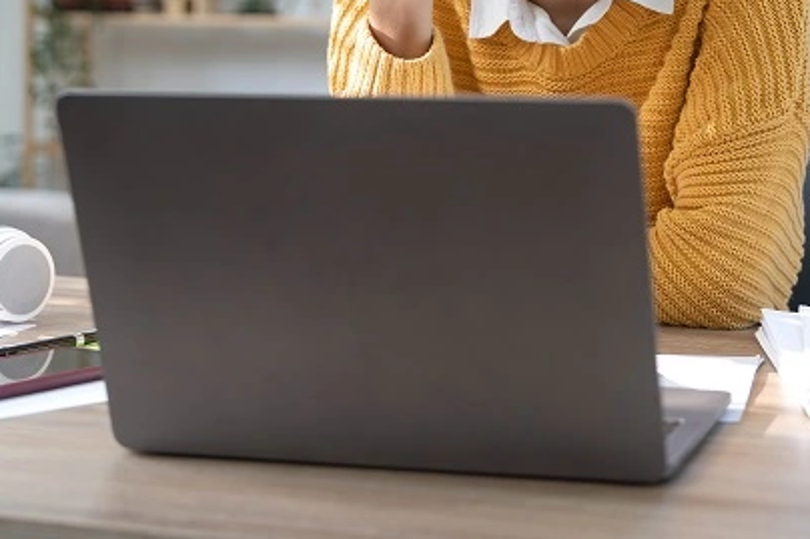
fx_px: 2137
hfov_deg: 21.5
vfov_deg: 14.2
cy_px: 35
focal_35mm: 95
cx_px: 381
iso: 200
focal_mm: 48
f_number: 2.8
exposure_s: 1/80
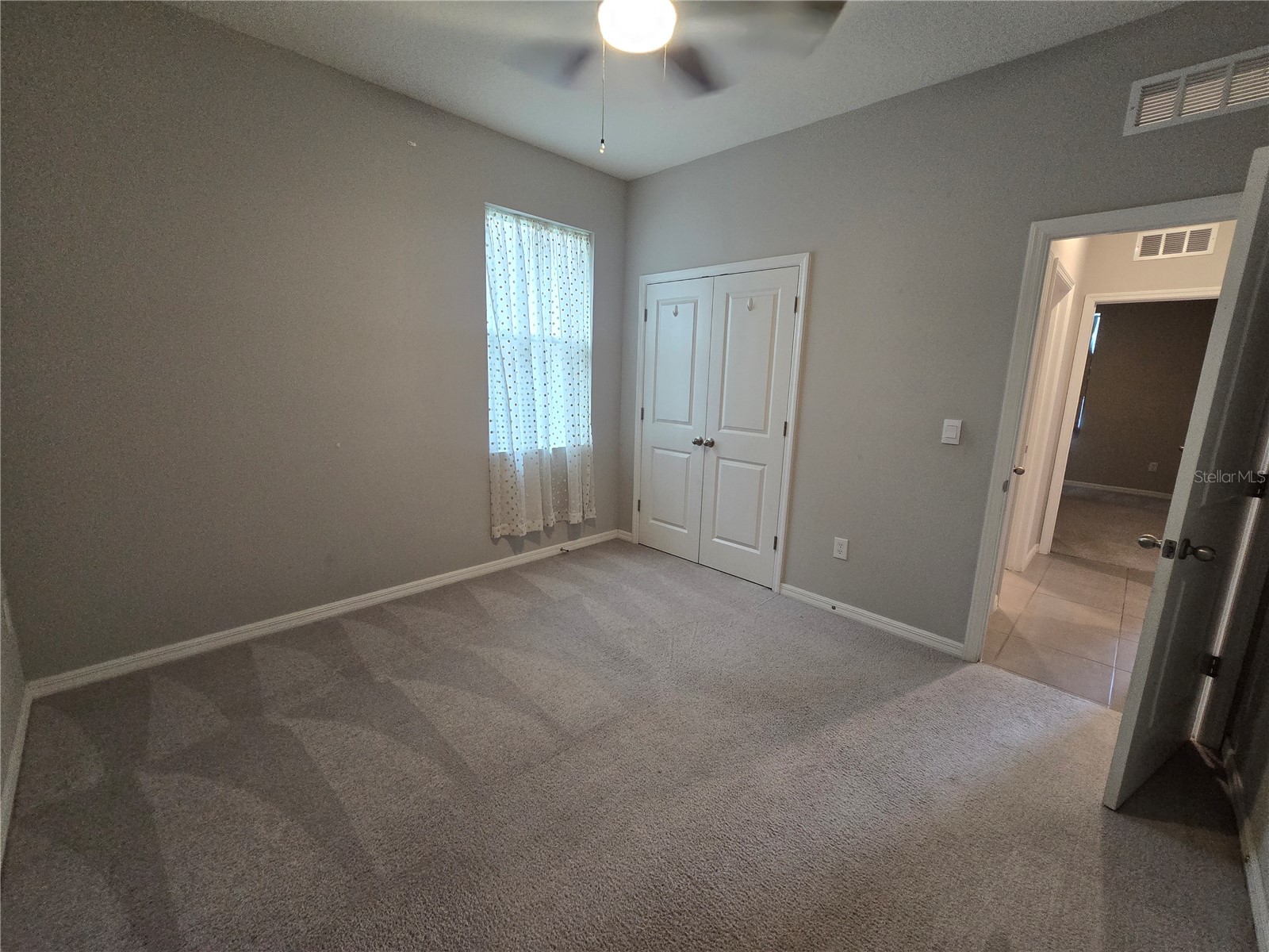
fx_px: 477
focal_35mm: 13
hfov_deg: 106.2
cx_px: 634
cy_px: 476
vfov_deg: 89.9
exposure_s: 1/60
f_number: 2.2
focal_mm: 2.2
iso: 320
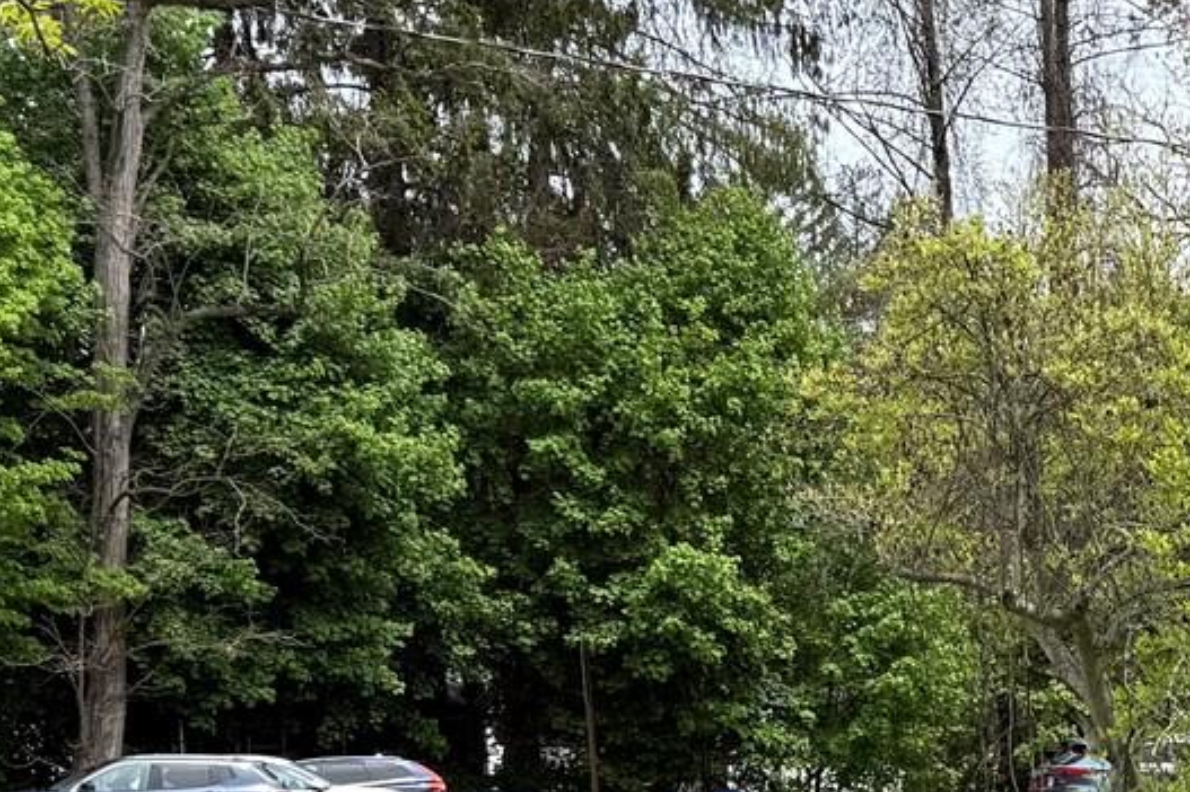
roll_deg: +0.9
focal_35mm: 97
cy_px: 1135
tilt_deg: -4.4
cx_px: 1542
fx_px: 3205
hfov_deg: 19.4
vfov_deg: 13.4
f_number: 1.78
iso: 80
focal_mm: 6.76
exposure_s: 1/2169
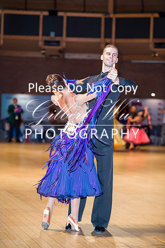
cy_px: 124
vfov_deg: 22.6
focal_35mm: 90
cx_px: 82
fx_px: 620
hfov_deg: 15.2
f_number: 2.8
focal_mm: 90
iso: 800
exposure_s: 1/250
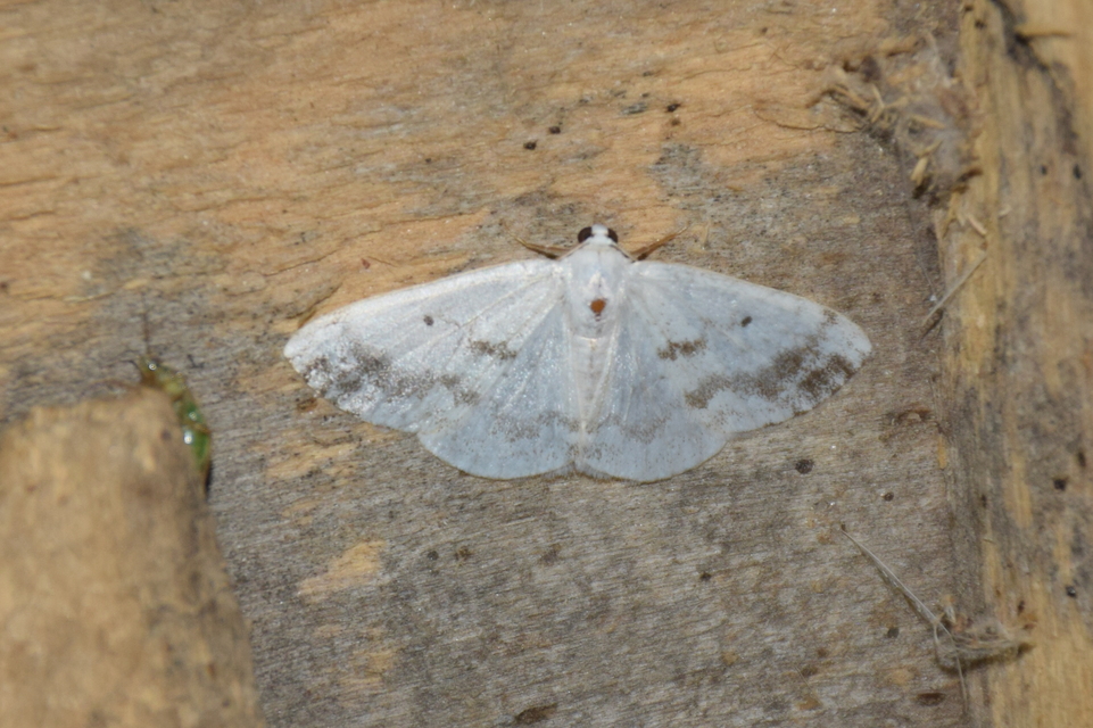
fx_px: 6373
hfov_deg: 9.8
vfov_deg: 6.5
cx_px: 546
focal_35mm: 210
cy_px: 364
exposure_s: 1/200
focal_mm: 140
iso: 320
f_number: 5.6
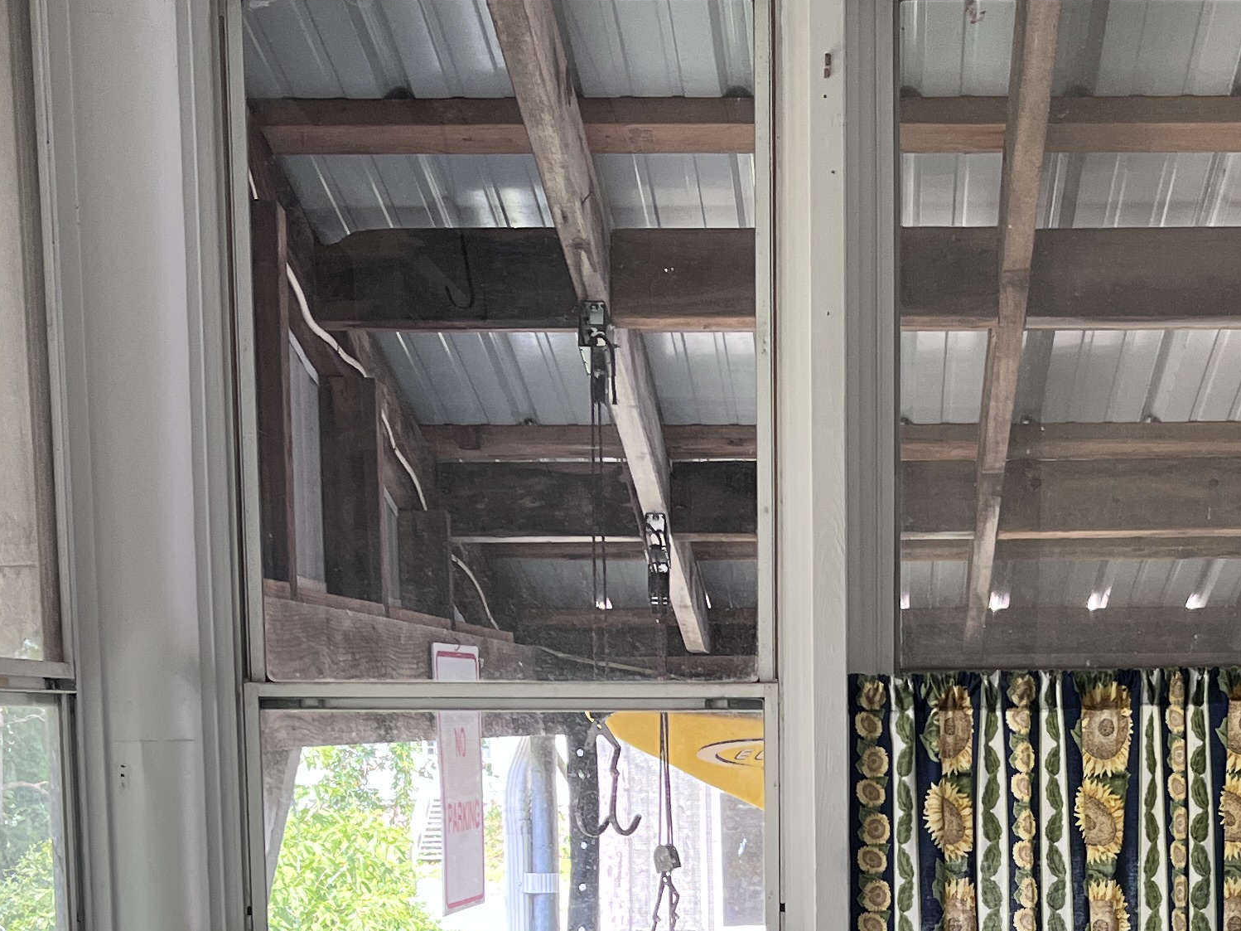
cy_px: 1089
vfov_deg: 19.8
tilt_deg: -8.1
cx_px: 886
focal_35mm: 70
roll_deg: +0.3
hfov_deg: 27.5
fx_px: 2509
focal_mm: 5.1
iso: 80
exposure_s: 1/121
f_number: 1.6
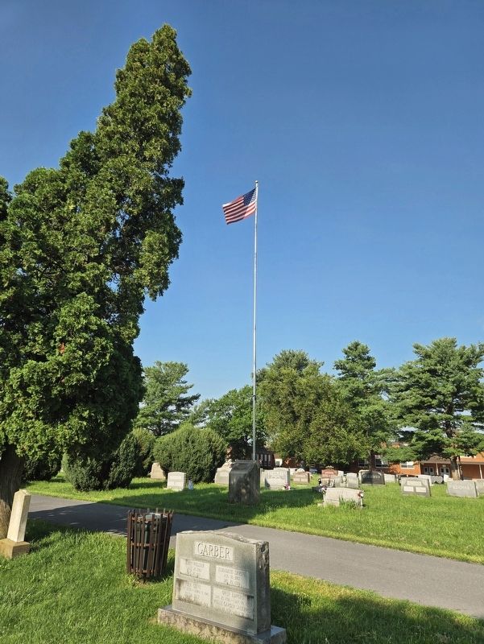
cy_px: 322
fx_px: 428
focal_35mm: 23
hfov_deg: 58.9
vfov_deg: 73.9
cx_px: 242
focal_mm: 5.4
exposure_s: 1/1628
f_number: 1.8
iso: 25
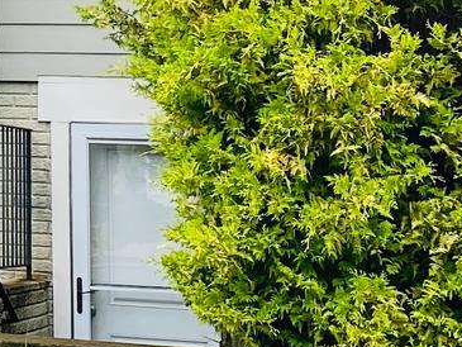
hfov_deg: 12.1
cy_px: -143
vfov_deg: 9.9
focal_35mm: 146
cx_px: -432
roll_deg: -2.5
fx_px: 1949
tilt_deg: +8.9
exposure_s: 1/157
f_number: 1.8
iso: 32
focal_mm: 4.25
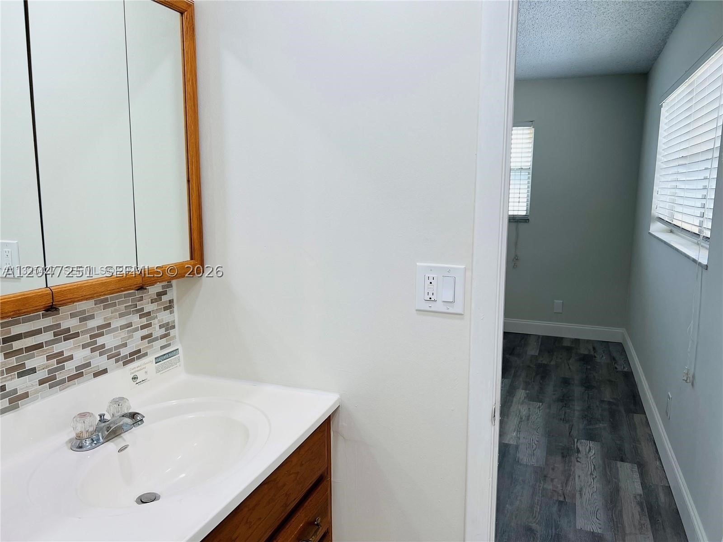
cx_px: 362
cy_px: 271
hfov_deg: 67.3
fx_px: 543
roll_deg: +0.5
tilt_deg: -9.3
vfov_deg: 53.1
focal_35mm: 26
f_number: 1.5
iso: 64
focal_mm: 5.7
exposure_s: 1/164
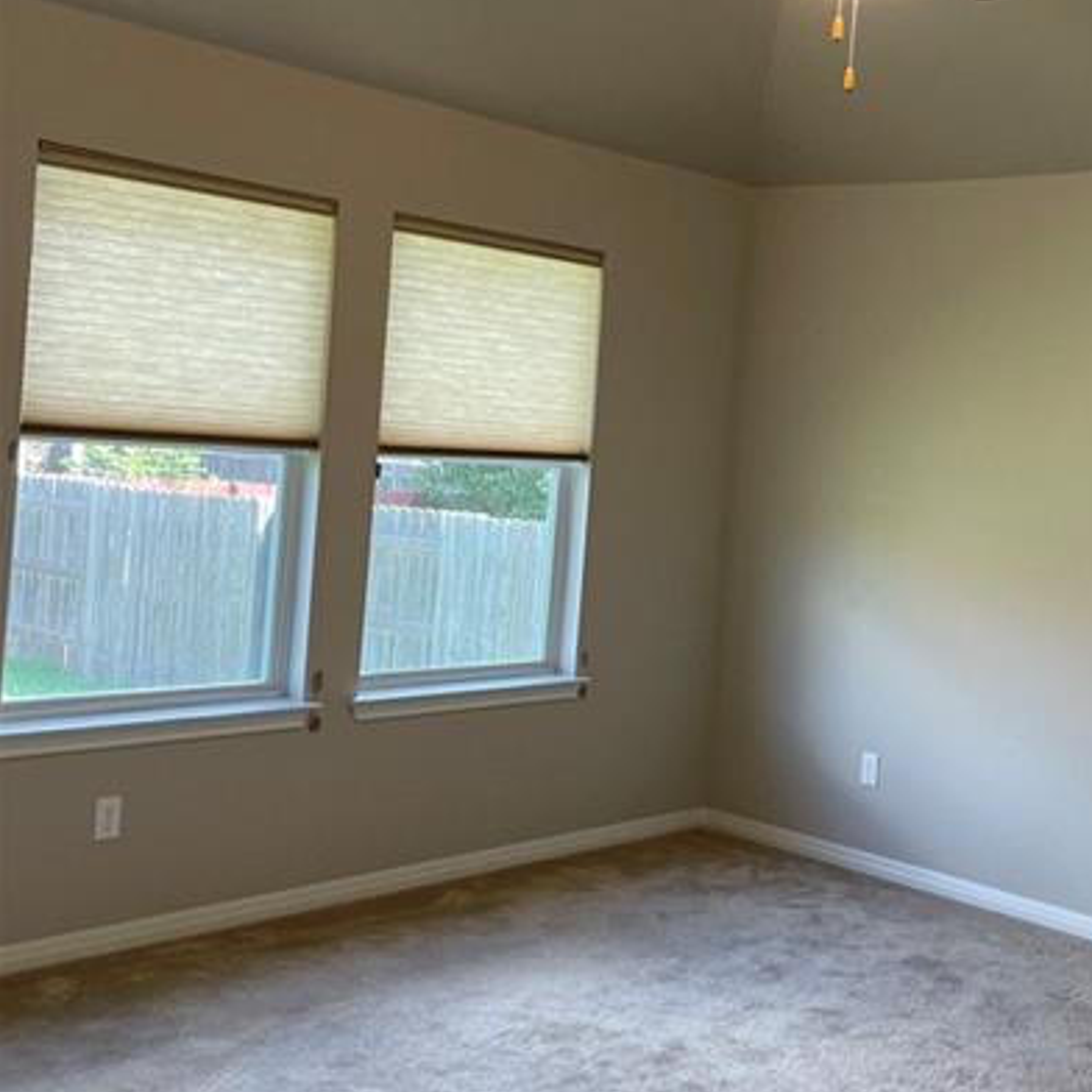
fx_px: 1606
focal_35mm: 45
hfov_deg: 36.8
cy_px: 468
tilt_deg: -0.1
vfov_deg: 37.5
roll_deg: -5.1
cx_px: 800
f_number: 1.6
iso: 100
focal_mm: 4.2
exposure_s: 1/120
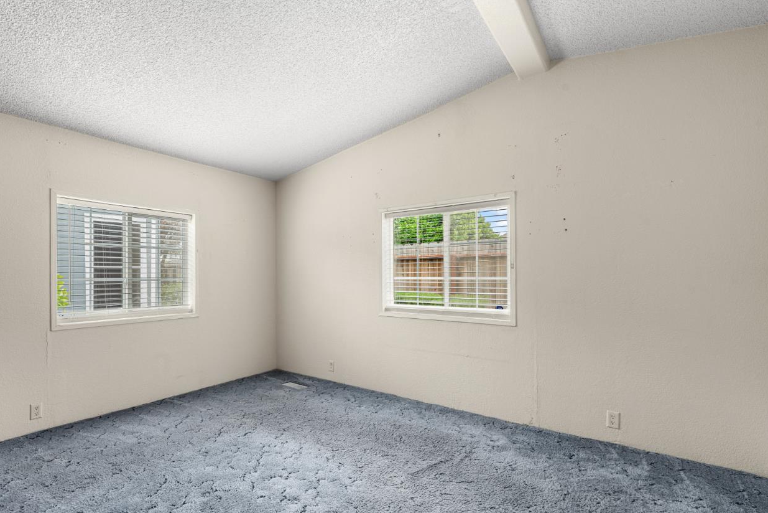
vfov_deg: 70.4
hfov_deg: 92.8
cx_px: 336
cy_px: 276
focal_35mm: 17
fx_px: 363
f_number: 10
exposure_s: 1/4
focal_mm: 14
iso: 200
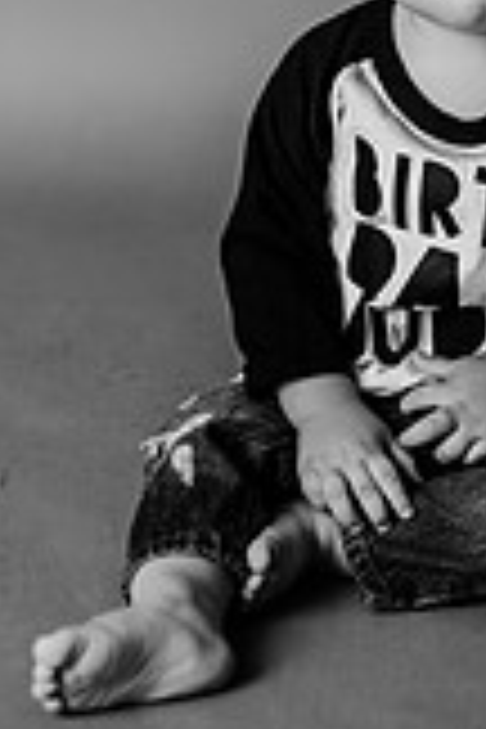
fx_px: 2815
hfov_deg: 9.8
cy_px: -99
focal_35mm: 139
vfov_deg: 14.4
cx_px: 482
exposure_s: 1/160
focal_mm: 50
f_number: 2.2
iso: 100
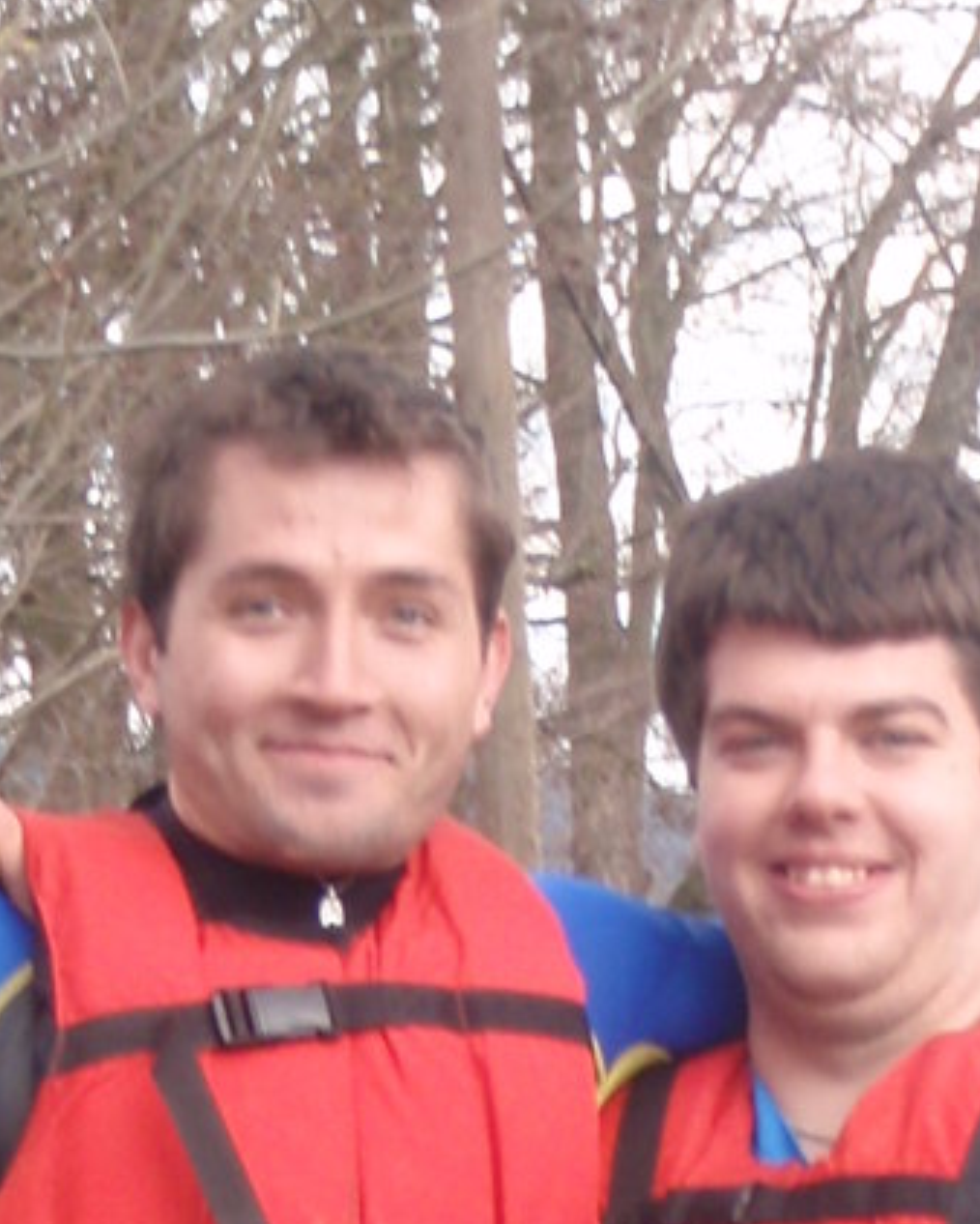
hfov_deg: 7.8
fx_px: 7210
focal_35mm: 199
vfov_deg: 9.5
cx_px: 760
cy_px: 1616
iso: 64
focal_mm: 7.57
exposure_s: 1/50
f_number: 4.3
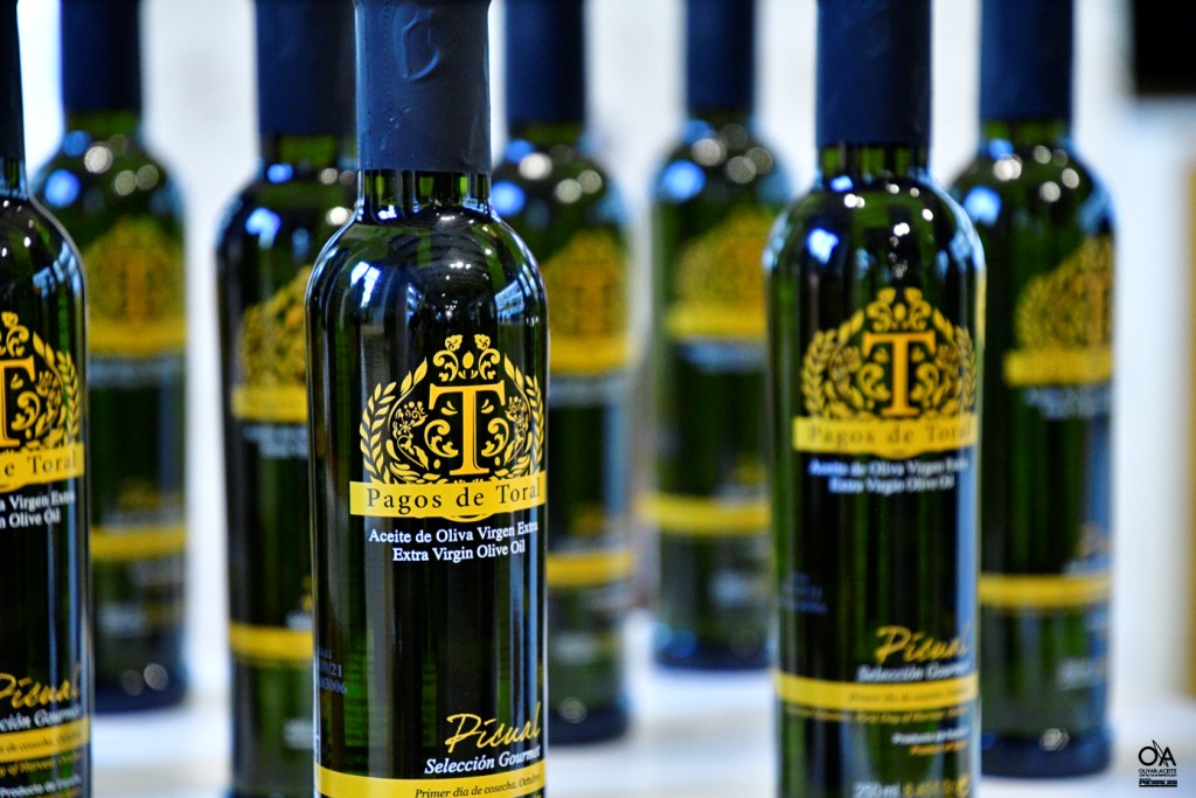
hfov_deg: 17.1
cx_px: 598
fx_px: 3987
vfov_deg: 11.4
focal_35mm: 120
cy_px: 399
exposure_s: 1/80
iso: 4000
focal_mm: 80
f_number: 4
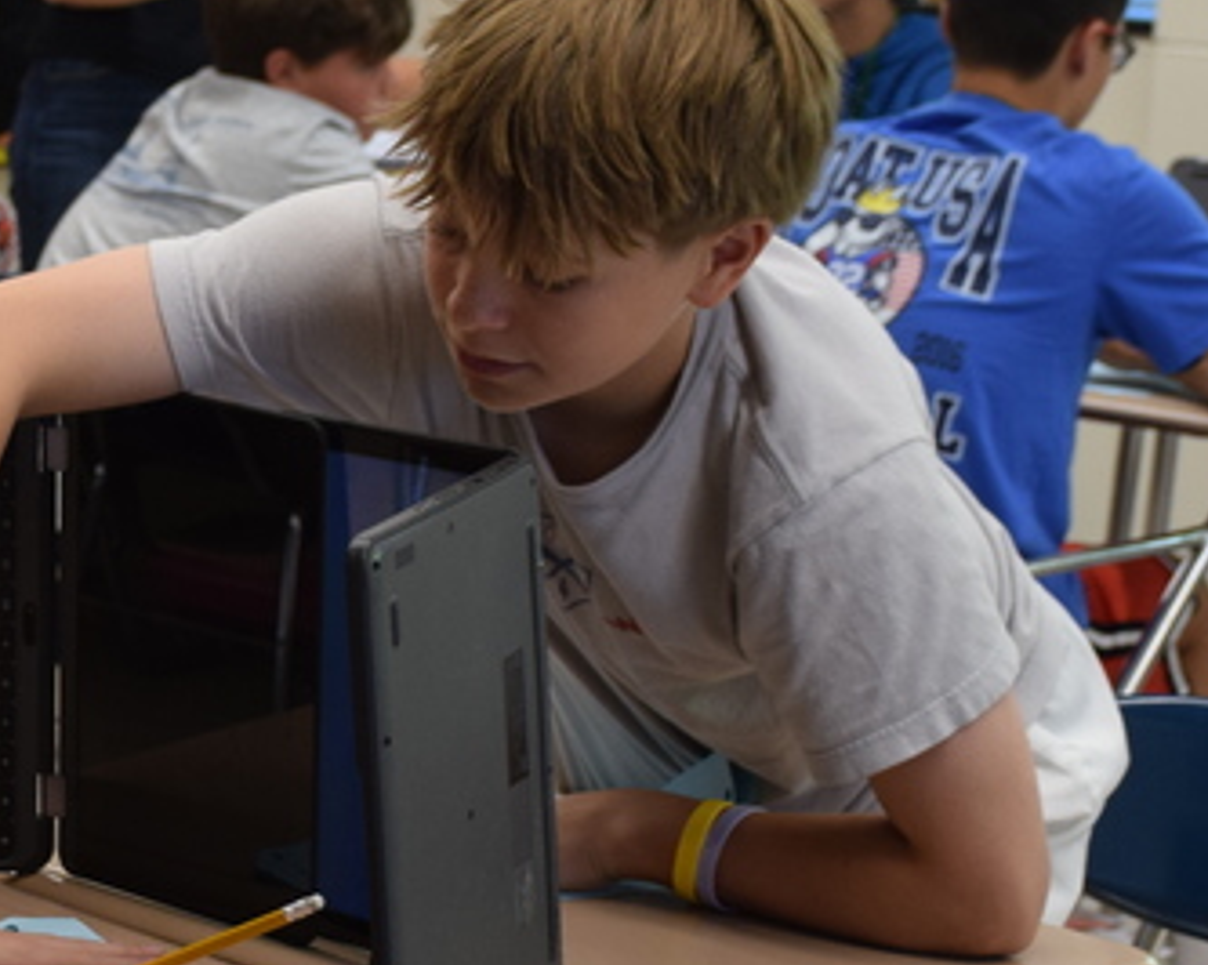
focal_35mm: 130
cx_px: -7
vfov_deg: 11.9
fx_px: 4645
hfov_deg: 14.6
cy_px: 550
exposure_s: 1/60
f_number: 4
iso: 500
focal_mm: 30
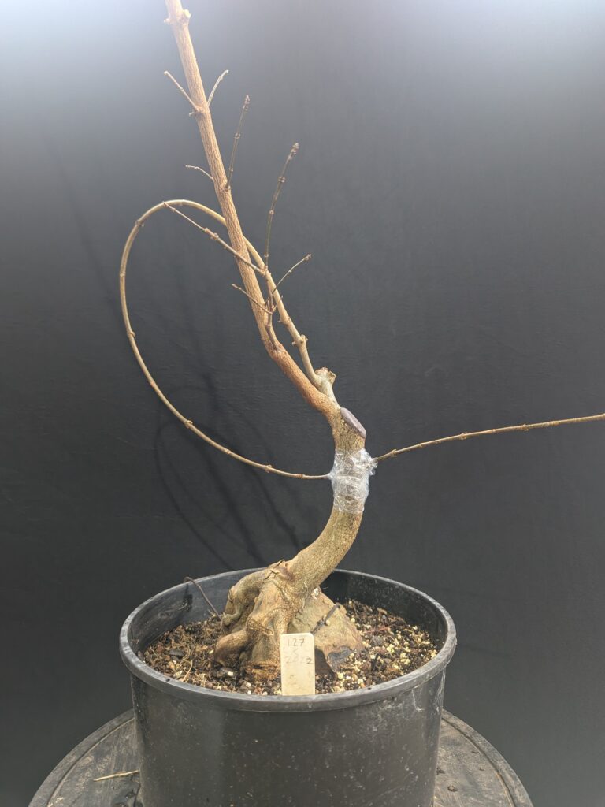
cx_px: 302
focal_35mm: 24
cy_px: 404
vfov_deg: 71.6
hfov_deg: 56.8
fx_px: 559
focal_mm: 6.81
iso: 280
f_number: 1.85
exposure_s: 1/50
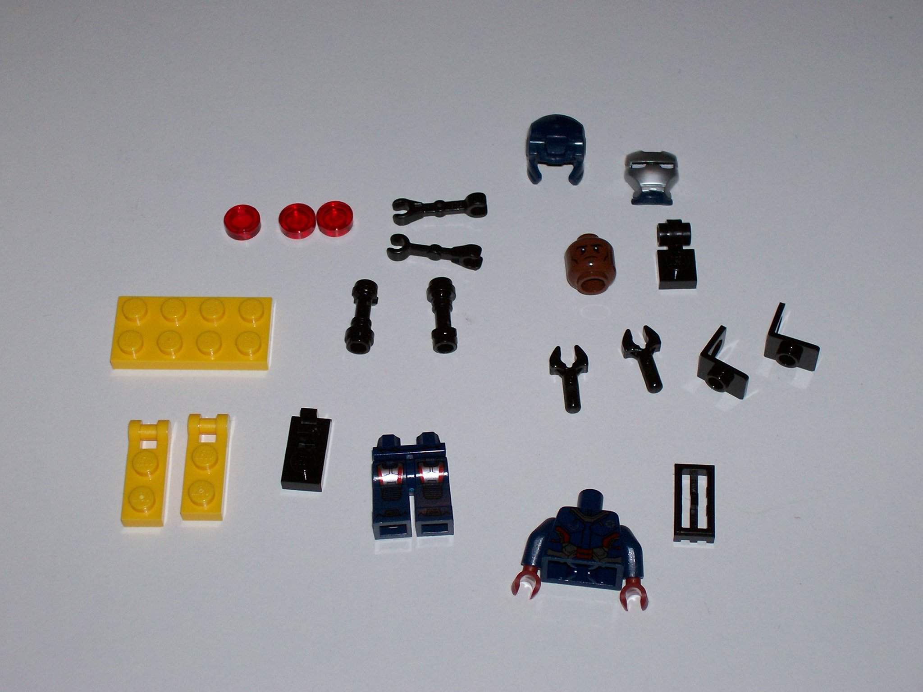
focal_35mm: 82
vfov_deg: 18.0
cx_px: 462
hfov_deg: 23.8
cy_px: 346
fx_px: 2186
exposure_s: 1/83.9
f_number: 4
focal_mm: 13.5
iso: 80
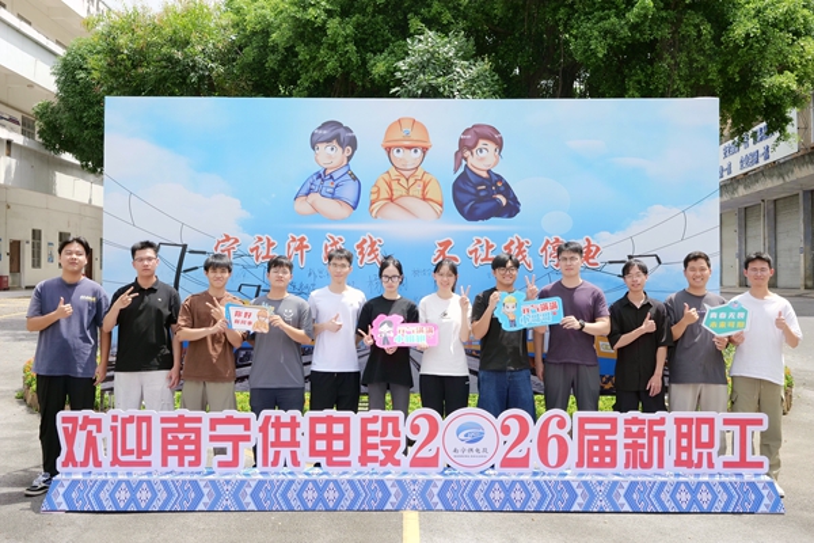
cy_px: 272
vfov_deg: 37.9
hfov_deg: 54.4
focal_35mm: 35
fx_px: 791
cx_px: 407
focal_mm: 35
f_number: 11
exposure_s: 1/160
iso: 250
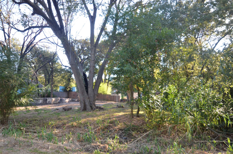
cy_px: 77
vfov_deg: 52.9
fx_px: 155
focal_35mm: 24
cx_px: 116
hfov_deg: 73.9
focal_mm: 16
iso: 200
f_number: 4
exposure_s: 1/200
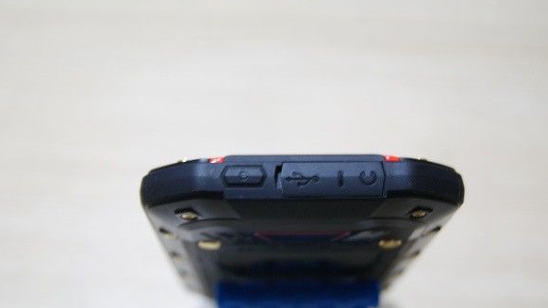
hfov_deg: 34.6
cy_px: 176
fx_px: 880
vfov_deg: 19.9
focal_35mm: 61
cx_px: 281
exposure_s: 1/4
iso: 400
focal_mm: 35
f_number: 5
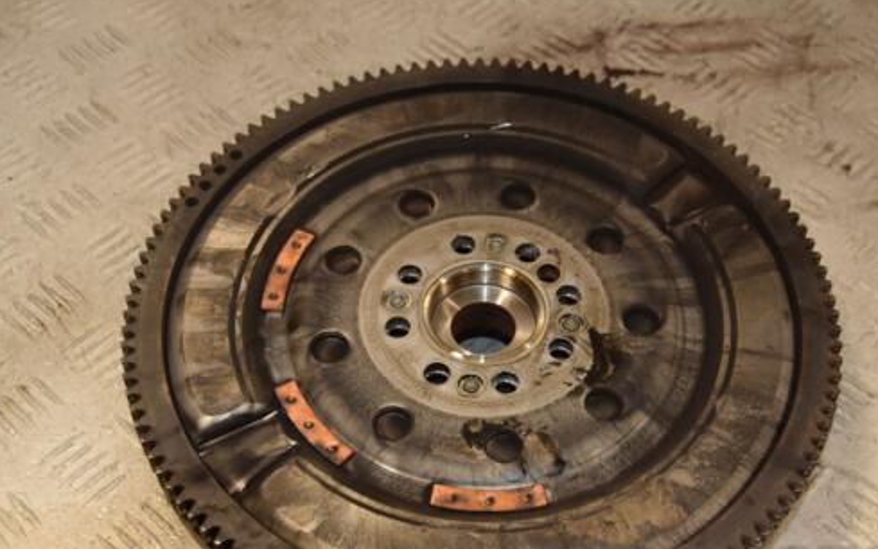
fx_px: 1436
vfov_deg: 21.6
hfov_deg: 34.0
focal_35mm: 60
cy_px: 334
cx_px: 494
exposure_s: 1/200
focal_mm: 32
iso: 800
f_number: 5
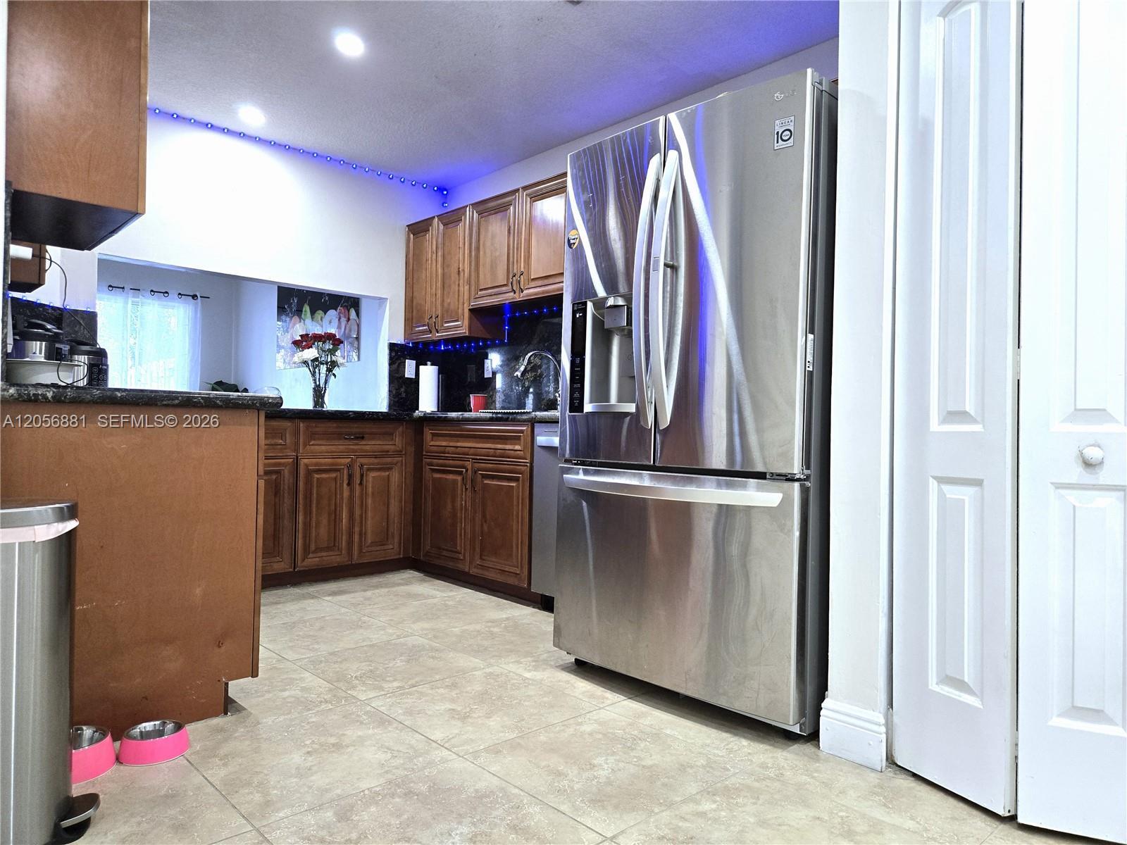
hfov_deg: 73.9
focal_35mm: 23
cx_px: 564
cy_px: 422
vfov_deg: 58.9
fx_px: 749
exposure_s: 1/120
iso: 200
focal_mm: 5.4
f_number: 1.8
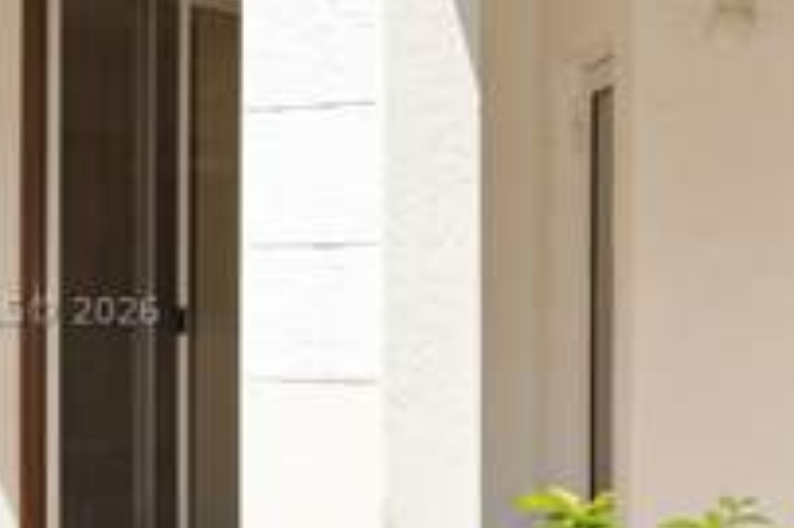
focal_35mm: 78
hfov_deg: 25.7
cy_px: 307
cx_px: 595
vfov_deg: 17.5
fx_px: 1719
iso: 100
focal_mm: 22
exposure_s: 1/200
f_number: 10
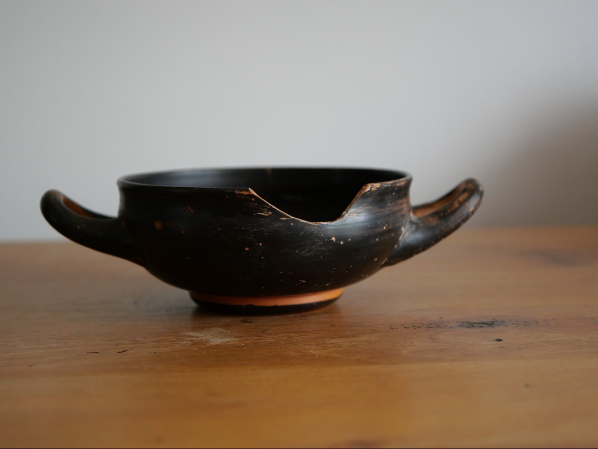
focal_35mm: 60
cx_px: 299
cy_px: 224
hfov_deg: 32.2
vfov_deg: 24.4
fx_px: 1037
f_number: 2.8
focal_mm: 30
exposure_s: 1/60
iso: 200
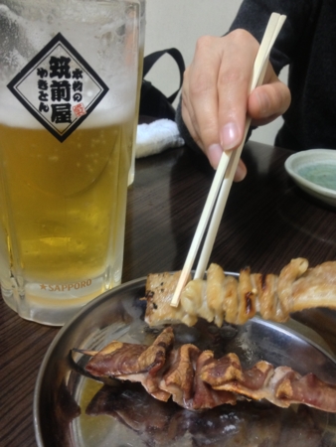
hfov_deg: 40.7
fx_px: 453
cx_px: 168
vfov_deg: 52.6
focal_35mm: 35
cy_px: 224
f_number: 2.4
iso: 250
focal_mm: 4.28
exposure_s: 1/20
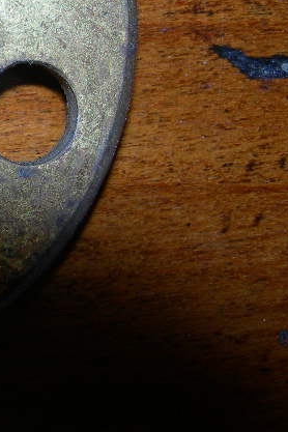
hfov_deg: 12.9
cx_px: -223
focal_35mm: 97
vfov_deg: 20.8
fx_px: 1164
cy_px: 102
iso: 50
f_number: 4.8
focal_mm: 7.8
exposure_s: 1/60.1
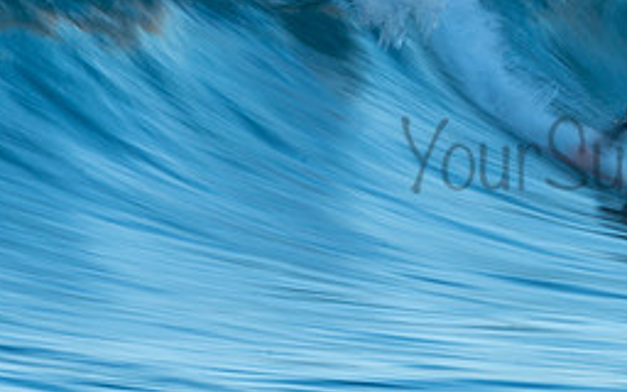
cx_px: 654
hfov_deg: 1.2
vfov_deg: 0.8
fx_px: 29596
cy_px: 134
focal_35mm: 1732
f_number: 22
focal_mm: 500
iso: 100
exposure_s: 1/20
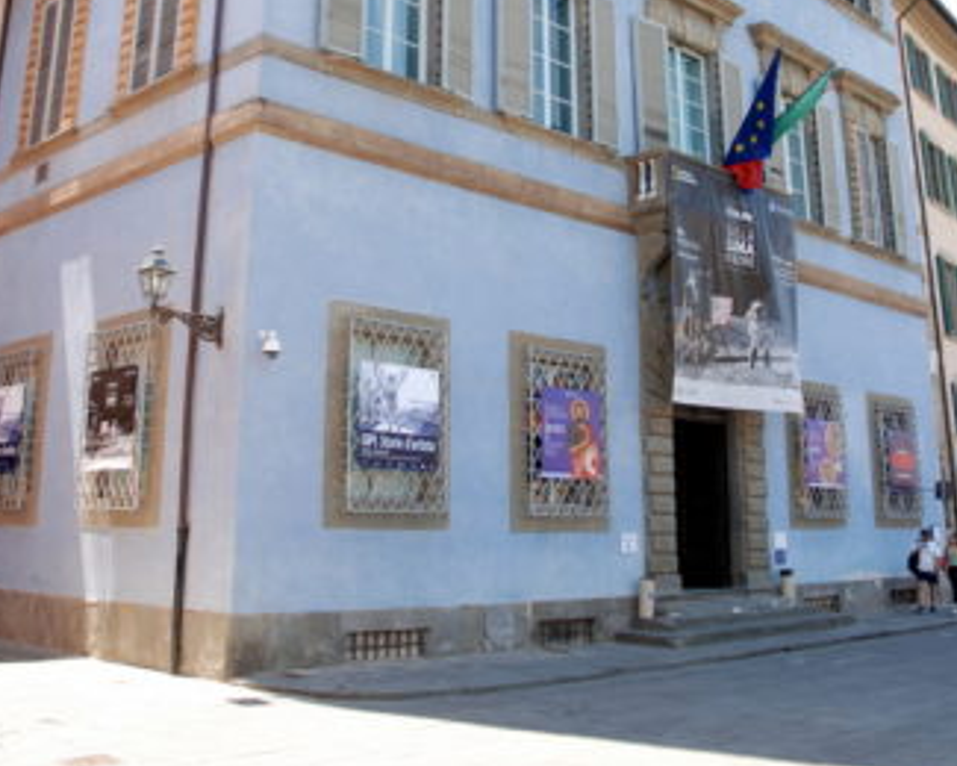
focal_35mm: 39
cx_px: 473
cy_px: 147
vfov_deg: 36.8
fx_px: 1105
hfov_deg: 46.8
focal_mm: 18
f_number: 5.6
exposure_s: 1/125
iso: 100
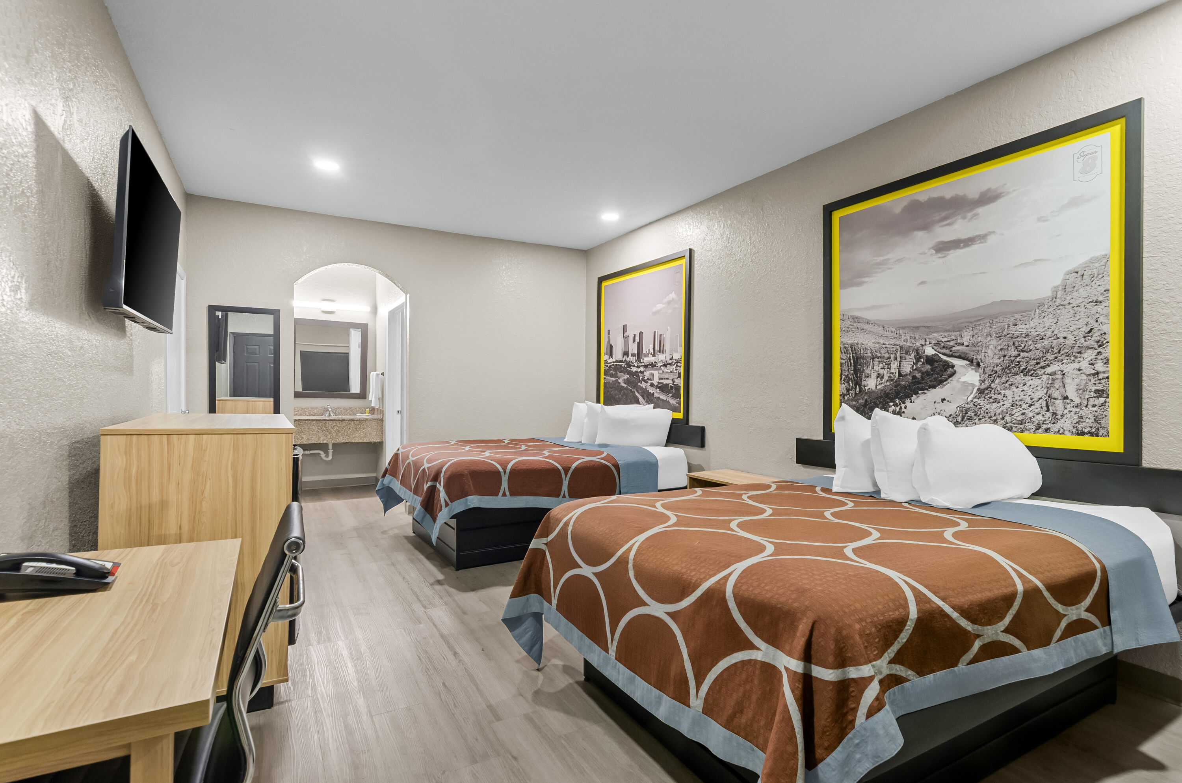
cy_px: 392
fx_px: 541
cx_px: 591
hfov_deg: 95.1
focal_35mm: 16
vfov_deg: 71.8
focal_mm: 11
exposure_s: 1/1.67
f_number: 8
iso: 320
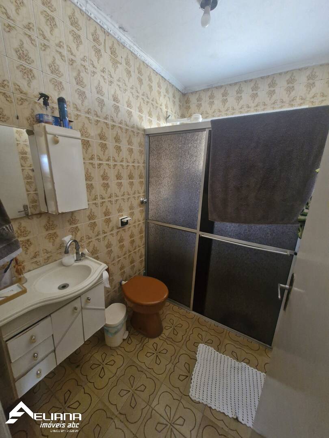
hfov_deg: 89.9
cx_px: 164
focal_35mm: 13
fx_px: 165
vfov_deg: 106.2
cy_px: 219
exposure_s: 1/60
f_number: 2.2
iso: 320
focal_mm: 1.74
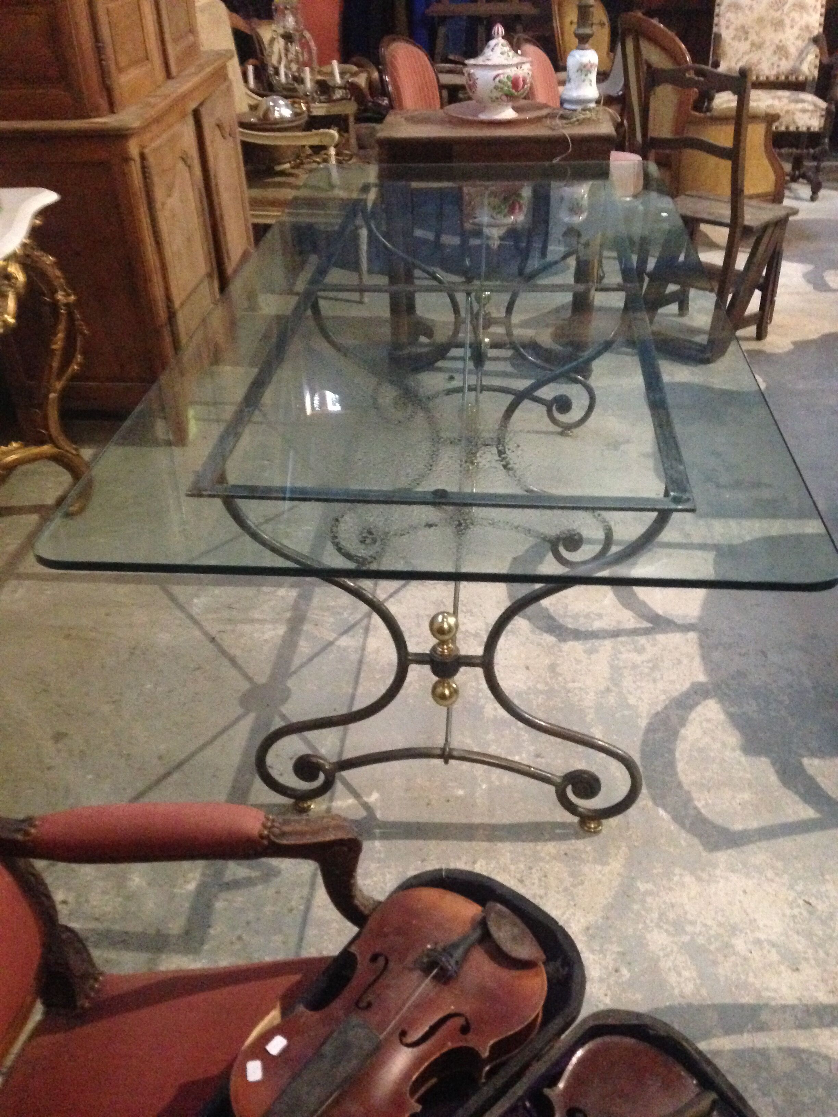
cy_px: 558
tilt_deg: -33.1
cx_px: 419
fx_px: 1065
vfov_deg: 55.4
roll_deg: +0.8
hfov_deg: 42.9
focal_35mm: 33
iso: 800
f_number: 2.4
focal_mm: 4.12
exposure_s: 1/15
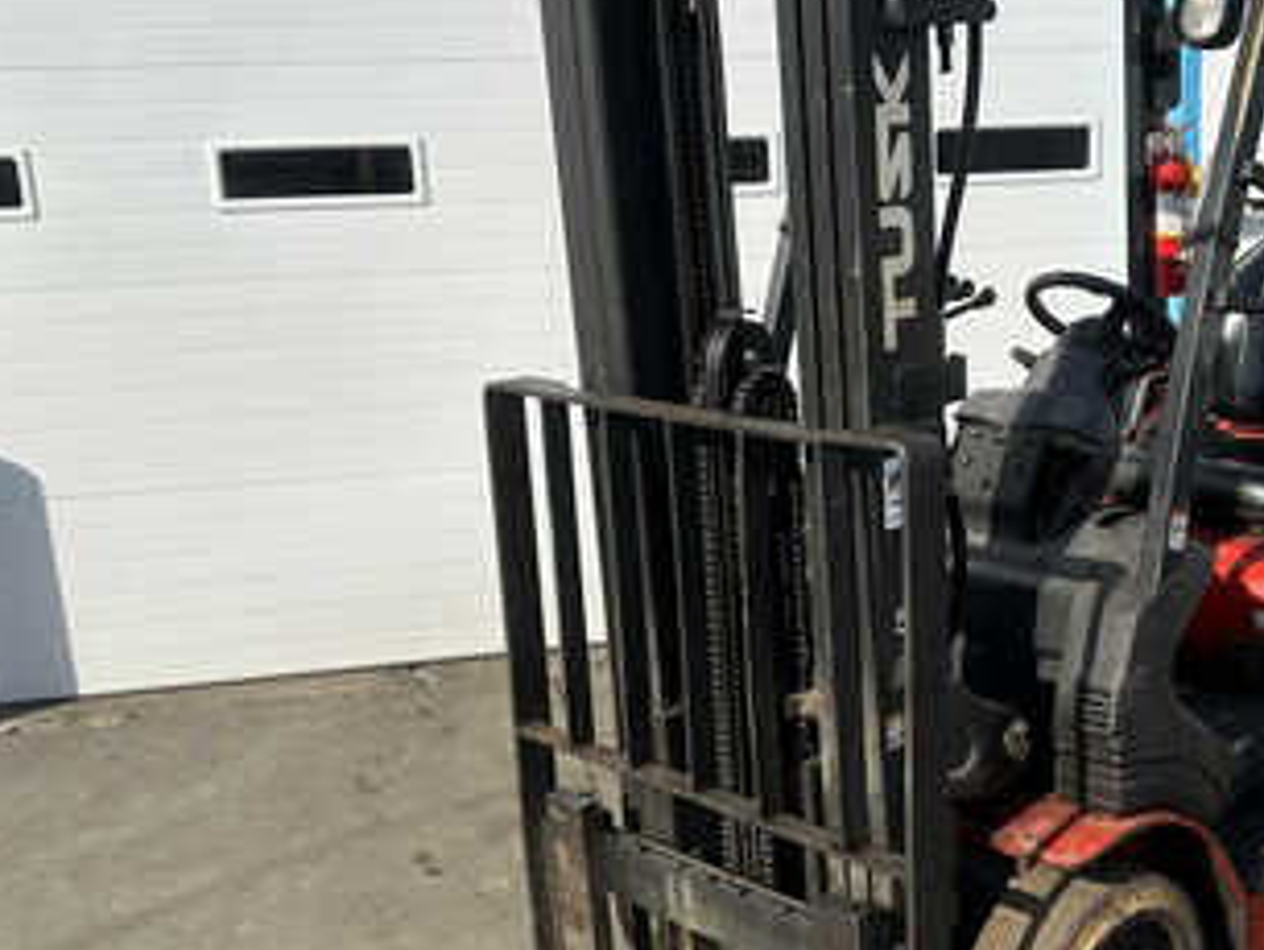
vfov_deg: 30.7
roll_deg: +1.0
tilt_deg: -14.8
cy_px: 632
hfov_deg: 39.7
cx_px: 888
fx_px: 1718
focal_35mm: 47
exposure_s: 1/4545
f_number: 1.78
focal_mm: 6.86
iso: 80
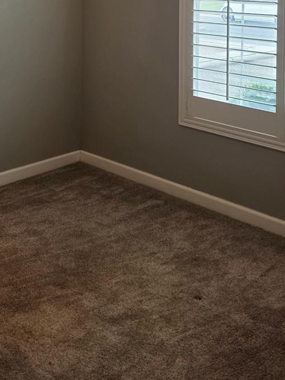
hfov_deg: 28.5
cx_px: 131
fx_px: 560
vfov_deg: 34.3
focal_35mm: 51
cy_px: 4
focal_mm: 6.25
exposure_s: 1/120
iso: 160
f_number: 1.7
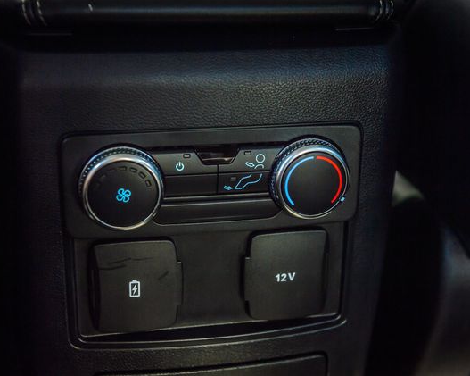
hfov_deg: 33.0
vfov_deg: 26.7
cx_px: 231
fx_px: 792
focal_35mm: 57
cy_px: 188
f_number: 4
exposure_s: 1/125
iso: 400
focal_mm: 50
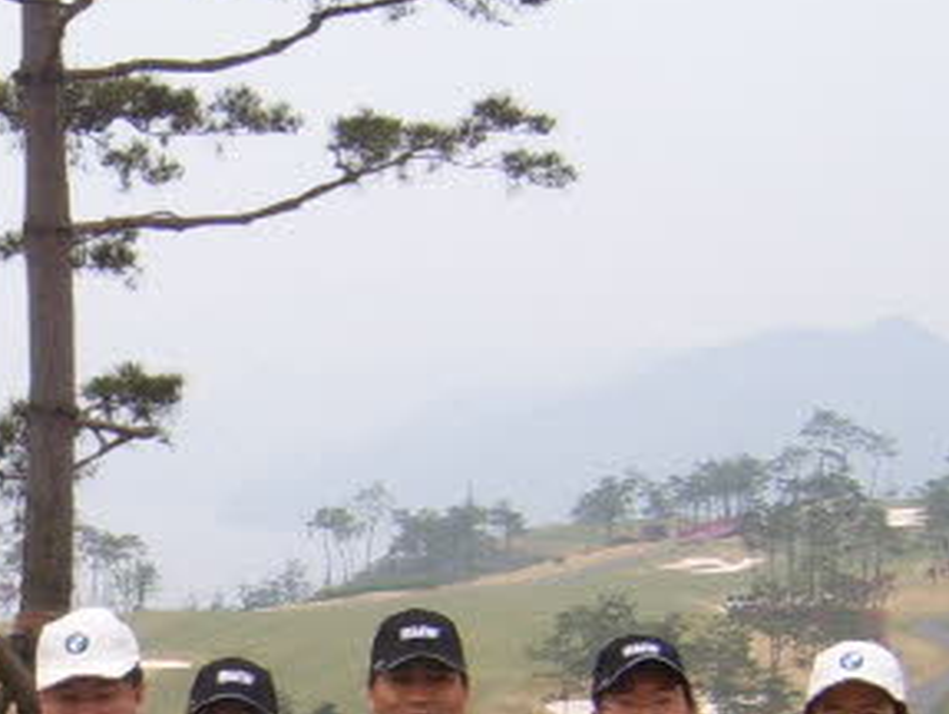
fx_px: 3815
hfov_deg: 13.6
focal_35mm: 139
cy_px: 978
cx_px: -337
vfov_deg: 10.4
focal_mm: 7.8
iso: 63
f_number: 6.6
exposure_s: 1/125
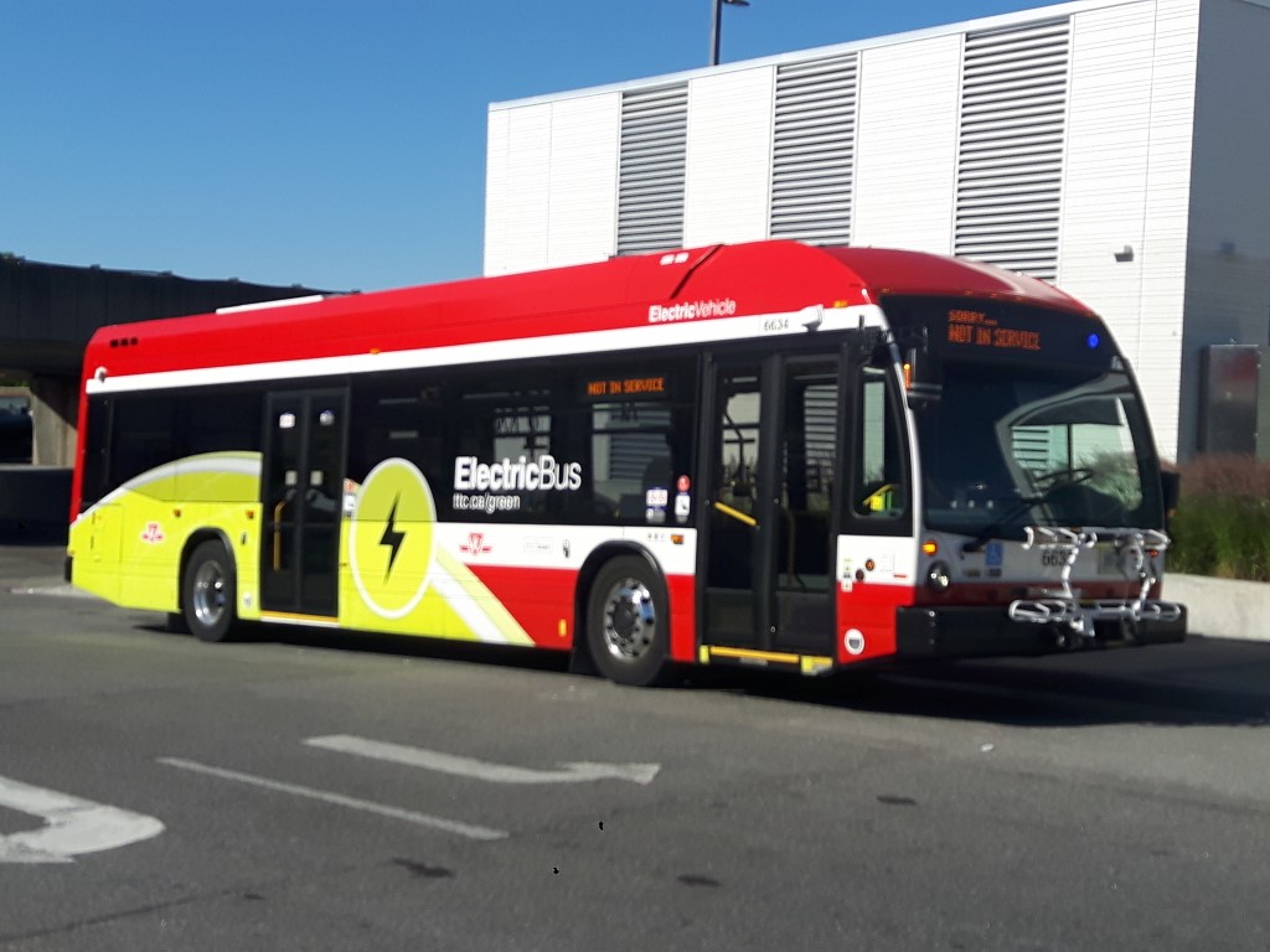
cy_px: 476
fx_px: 1137
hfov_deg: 58.4
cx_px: 635
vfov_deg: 45.4
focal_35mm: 31
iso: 40
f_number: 1.9
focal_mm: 3.7
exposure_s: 1/1942
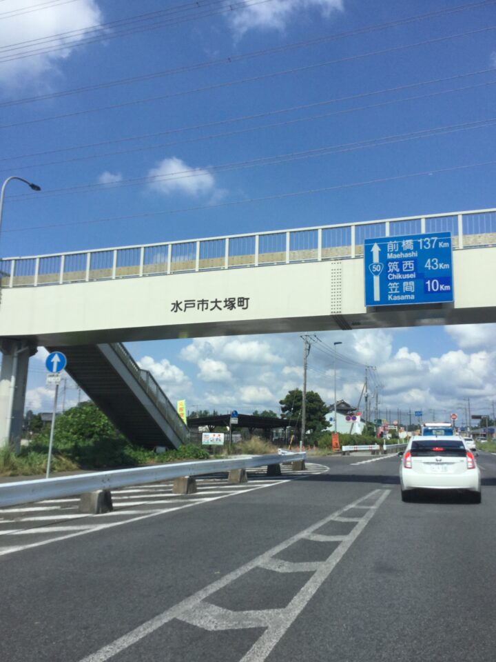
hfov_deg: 45.4
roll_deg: -0.4
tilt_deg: +5.7
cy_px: 331
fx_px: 592
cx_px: 248
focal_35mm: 31
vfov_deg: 58.4
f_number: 2.4
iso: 25
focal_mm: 3.3
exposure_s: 1/1812
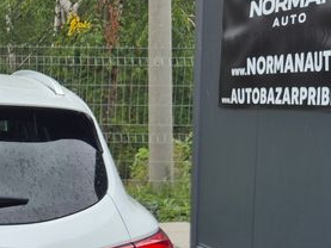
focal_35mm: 85
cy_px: 252
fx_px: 813
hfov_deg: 21.2
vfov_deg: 17.0
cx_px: -79
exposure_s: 1/180
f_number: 1.8
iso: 32
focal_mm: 5.4
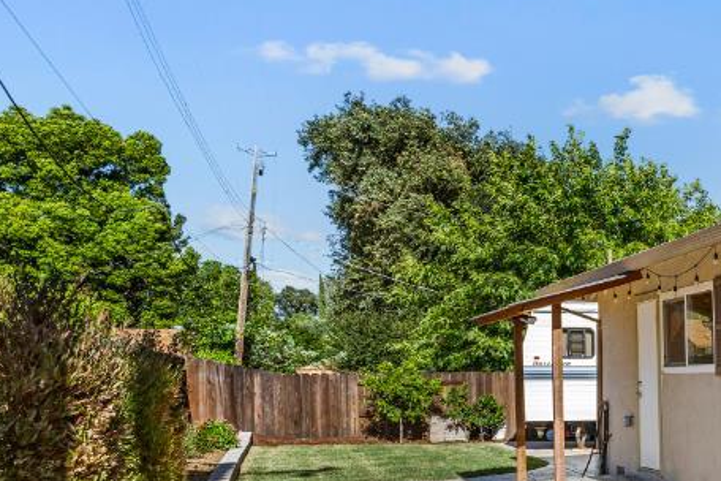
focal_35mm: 46
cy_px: 411
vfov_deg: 28.4
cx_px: 1025
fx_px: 921
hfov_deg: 29.8
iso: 100
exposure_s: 1/25
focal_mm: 14
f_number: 7.1
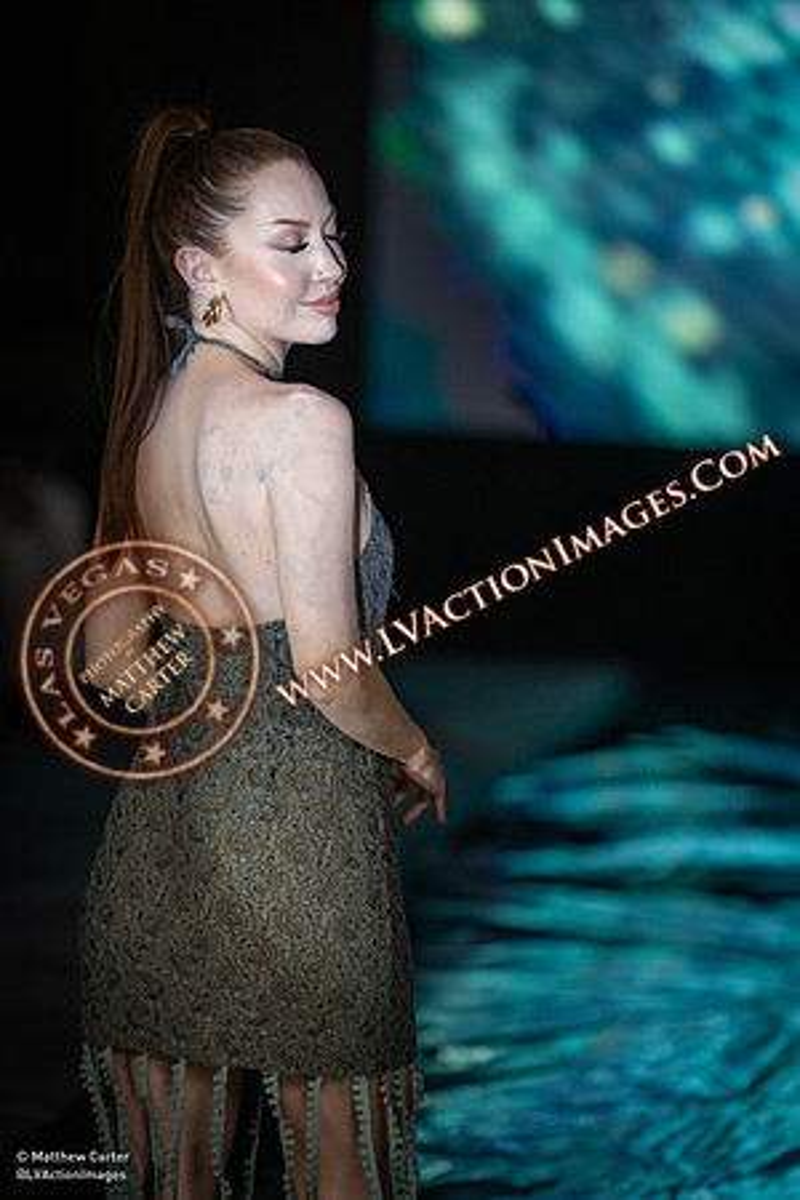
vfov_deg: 11.4
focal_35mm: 180
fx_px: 6000
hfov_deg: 7.6
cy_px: 600
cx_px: 400
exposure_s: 1/1000
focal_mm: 180
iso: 1600
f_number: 2.8
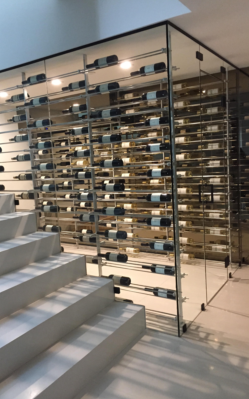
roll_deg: +3.6
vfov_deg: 61.2
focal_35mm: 31
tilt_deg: -6.3
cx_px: 104
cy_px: 200
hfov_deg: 40.5
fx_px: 337
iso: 200
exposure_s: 1/30
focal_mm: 4.15
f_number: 2.2
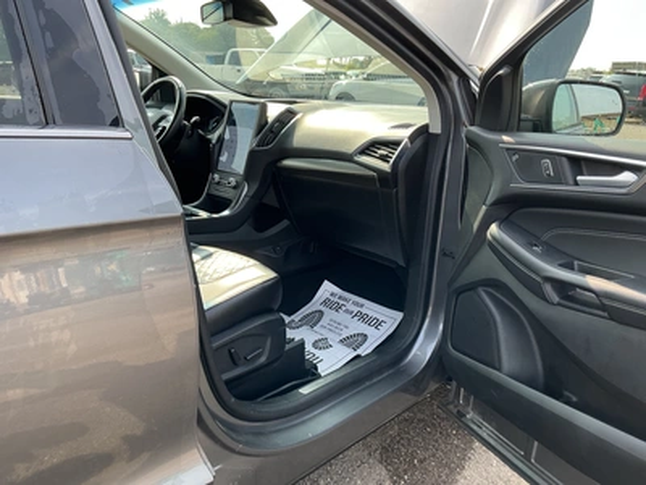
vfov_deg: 49.7
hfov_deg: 63.4
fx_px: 523
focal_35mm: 28
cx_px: 323
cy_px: 242
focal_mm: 3
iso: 20
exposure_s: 1/188
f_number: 1.8
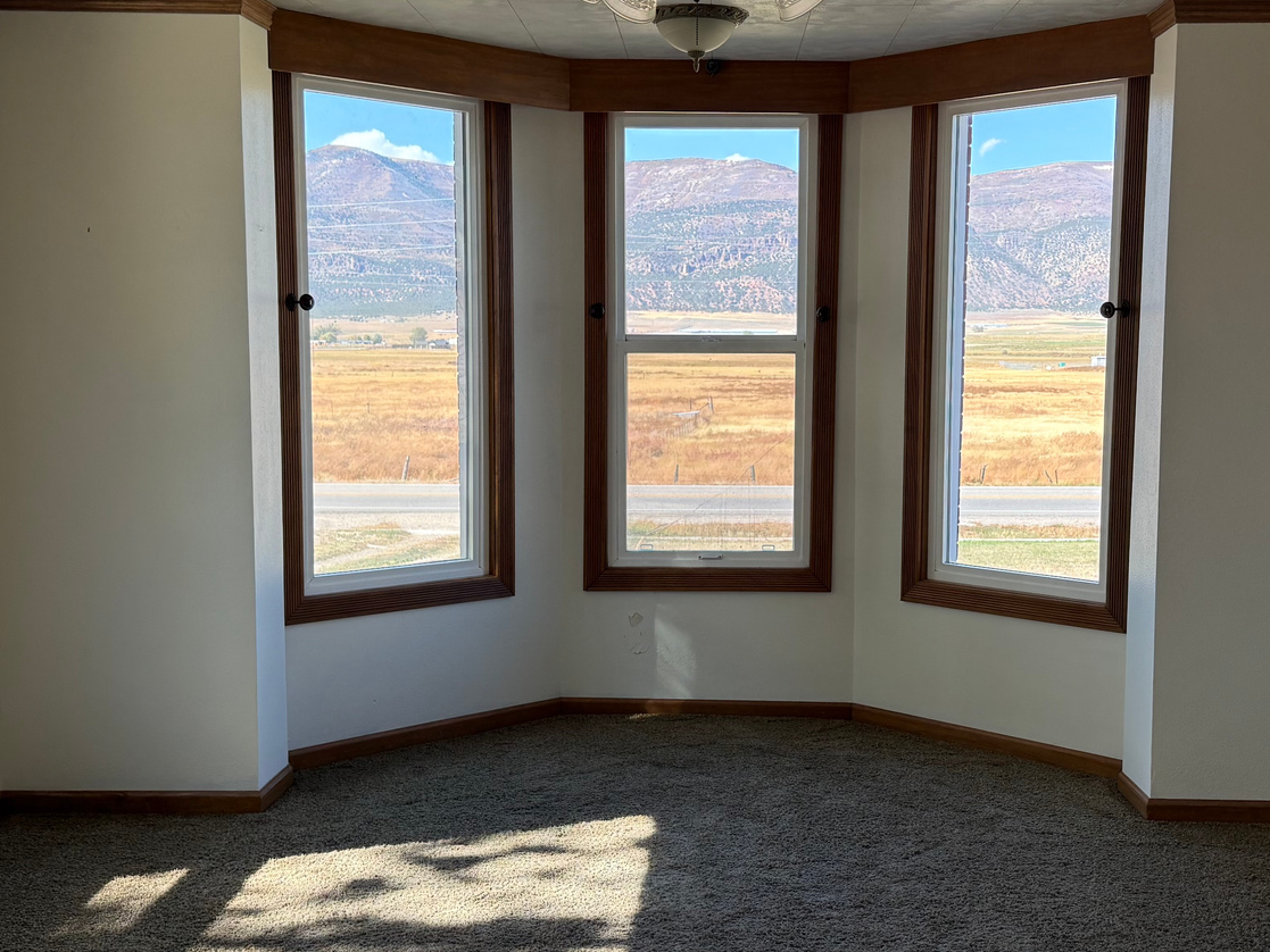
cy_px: 504
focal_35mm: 44
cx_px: 715
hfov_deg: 42.9
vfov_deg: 32.9
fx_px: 1614
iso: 100
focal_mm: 6.76
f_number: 1.78
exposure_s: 1/353
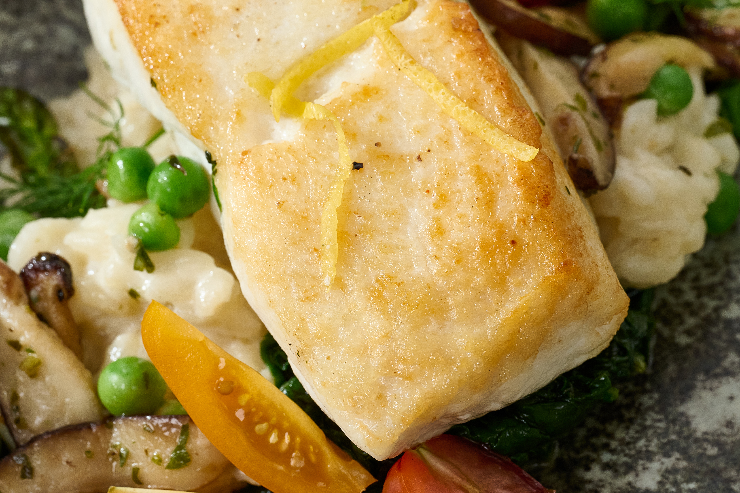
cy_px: 239
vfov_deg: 7.6
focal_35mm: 181
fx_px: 3720
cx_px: 247
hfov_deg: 11.3
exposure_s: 1/125
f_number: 11
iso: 500
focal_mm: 105
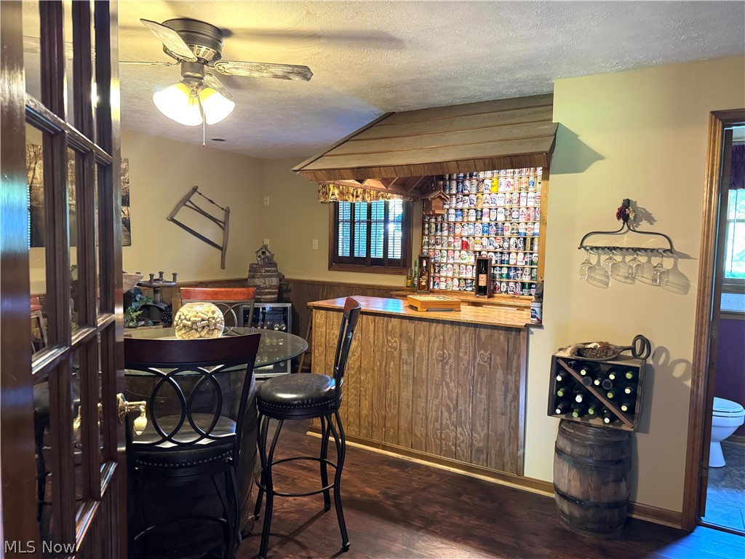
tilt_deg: -4.9
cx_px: 372
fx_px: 517
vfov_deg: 56.8
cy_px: 280
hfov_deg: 71.6
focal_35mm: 24
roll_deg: -1.5
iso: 640
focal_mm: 6.76
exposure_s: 1/40
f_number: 1.78
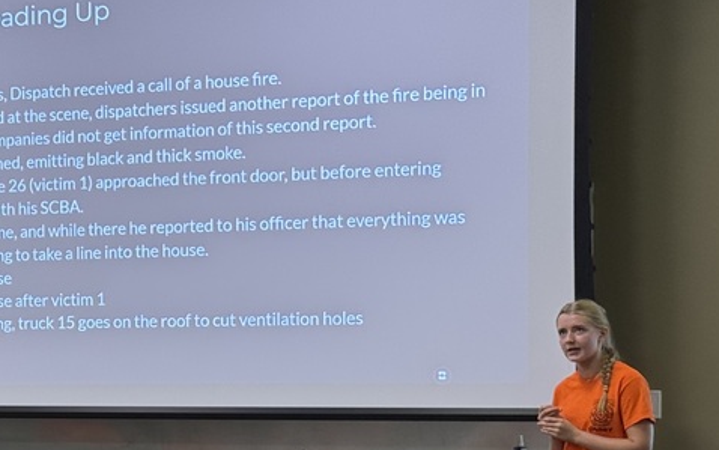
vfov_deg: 11.9
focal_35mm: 109
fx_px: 2136
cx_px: 18
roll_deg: +0.4
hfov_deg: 18.6
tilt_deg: -1.0
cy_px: 415
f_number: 1.78
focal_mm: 6.76
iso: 160
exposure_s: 1/60
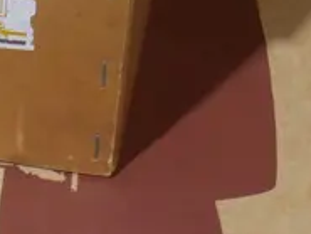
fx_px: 2490
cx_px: -155
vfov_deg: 5.4
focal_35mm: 277
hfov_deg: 7.0
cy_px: 38
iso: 800
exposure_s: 1/60
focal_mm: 25
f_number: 5.3
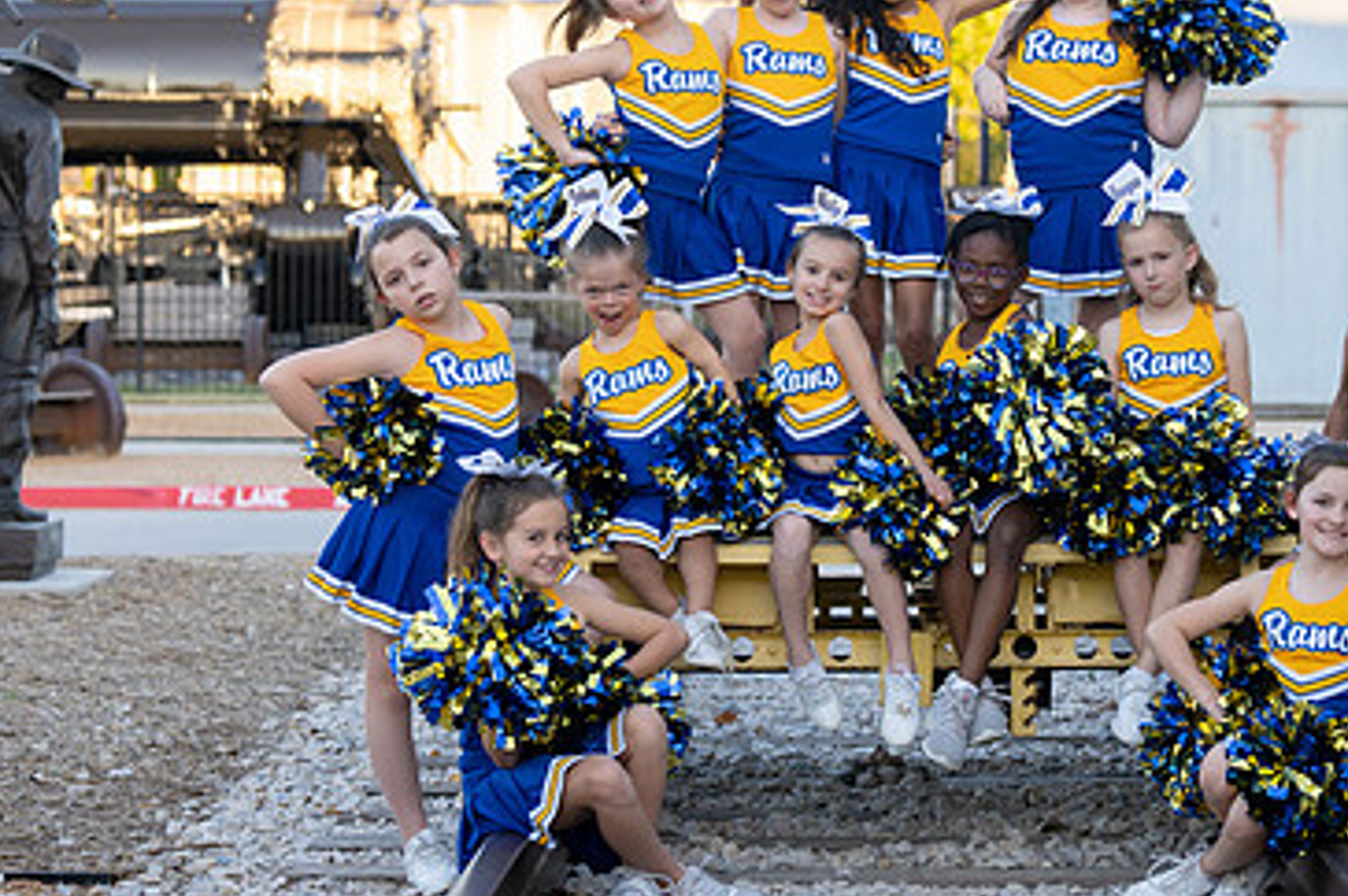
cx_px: 882
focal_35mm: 117
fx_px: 4377
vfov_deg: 11.7
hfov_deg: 17.5
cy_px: 415
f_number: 3.5
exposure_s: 1/320
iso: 320
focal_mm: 70
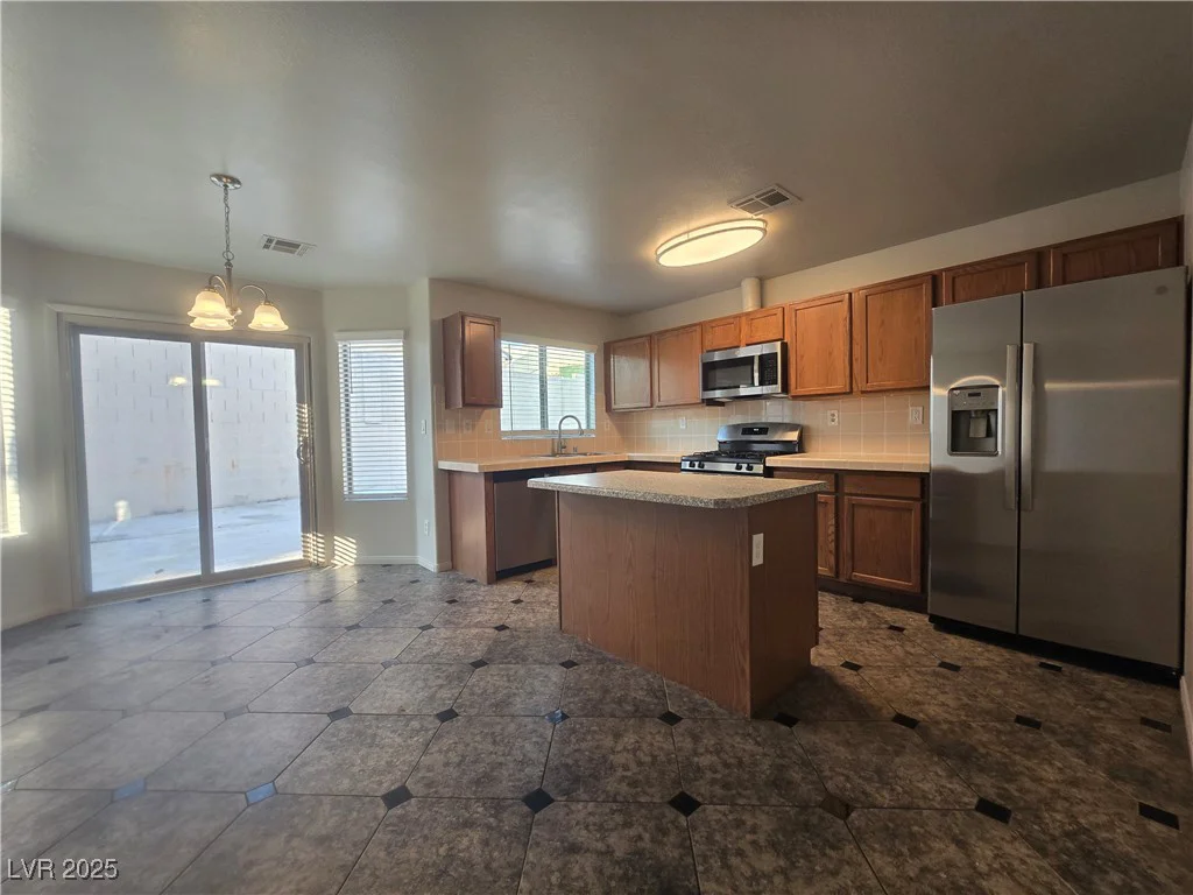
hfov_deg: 106.2
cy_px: 448
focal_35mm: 13
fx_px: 448
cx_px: 596
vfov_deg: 89.9
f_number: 2.2
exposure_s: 1/60
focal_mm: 2.2
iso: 64
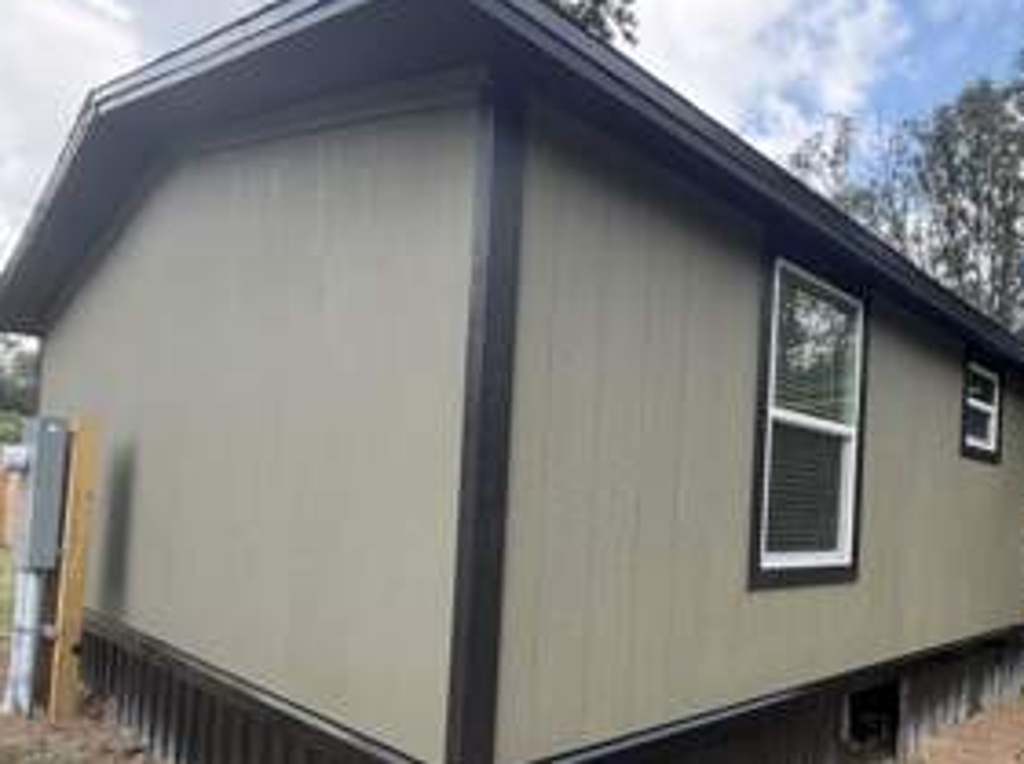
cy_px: 503
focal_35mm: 24
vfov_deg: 55.6
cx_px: 845
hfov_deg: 64.2
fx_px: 709
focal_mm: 2.22
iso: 64
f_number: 2.2
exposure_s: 1/502
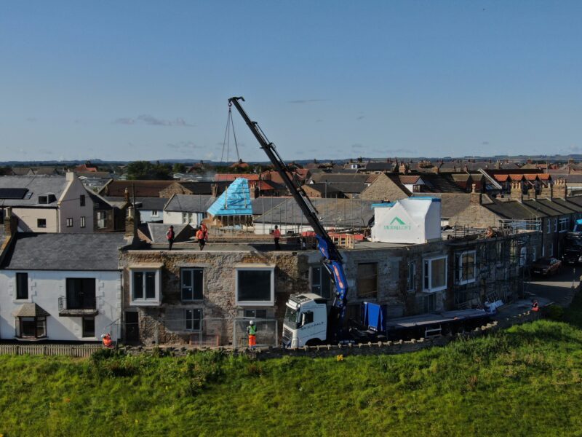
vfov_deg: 30.3
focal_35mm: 48
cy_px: 218
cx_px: 291
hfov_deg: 39.7
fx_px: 807
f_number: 3.8
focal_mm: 8.6
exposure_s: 1/1600
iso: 100
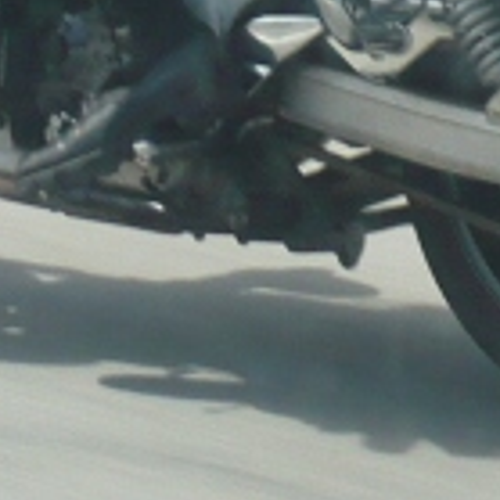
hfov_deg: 12.3
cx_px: 291
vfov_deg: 11.6
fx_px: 2321
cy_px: -331
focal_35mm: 142
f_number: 8
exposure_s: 1/125
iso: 100
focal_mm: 5.8
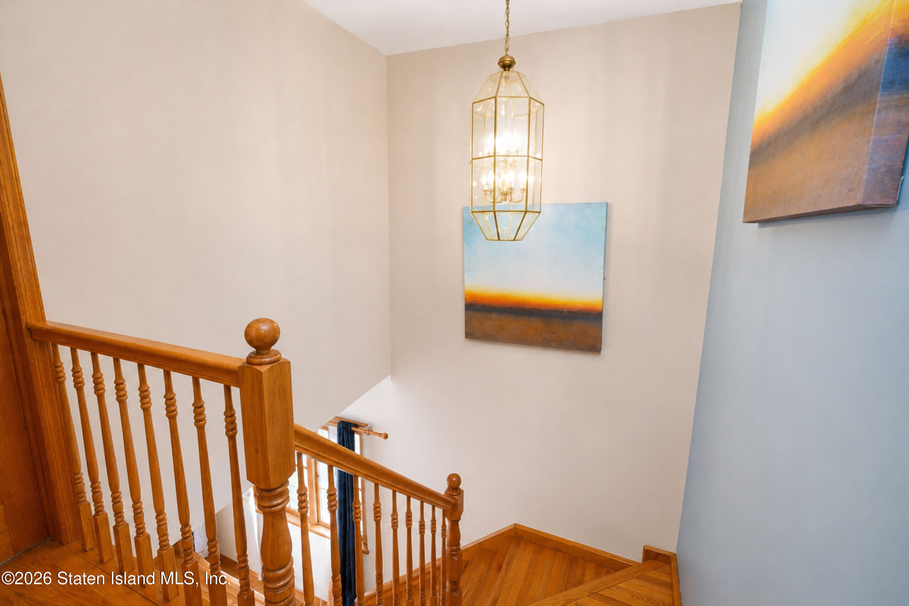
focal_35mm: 16
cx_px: 454
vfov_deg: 73.8
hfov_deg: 96.7
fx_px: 404
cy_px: 303
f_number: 4
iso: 64
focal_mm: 16
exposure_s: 1/30
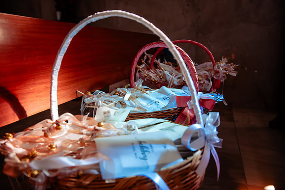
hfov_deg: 58.7
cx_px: 142
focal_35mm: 32
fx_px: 253
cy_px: 95
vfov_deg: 41.1
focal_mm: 32
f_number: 4
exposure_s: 1/320
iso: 400
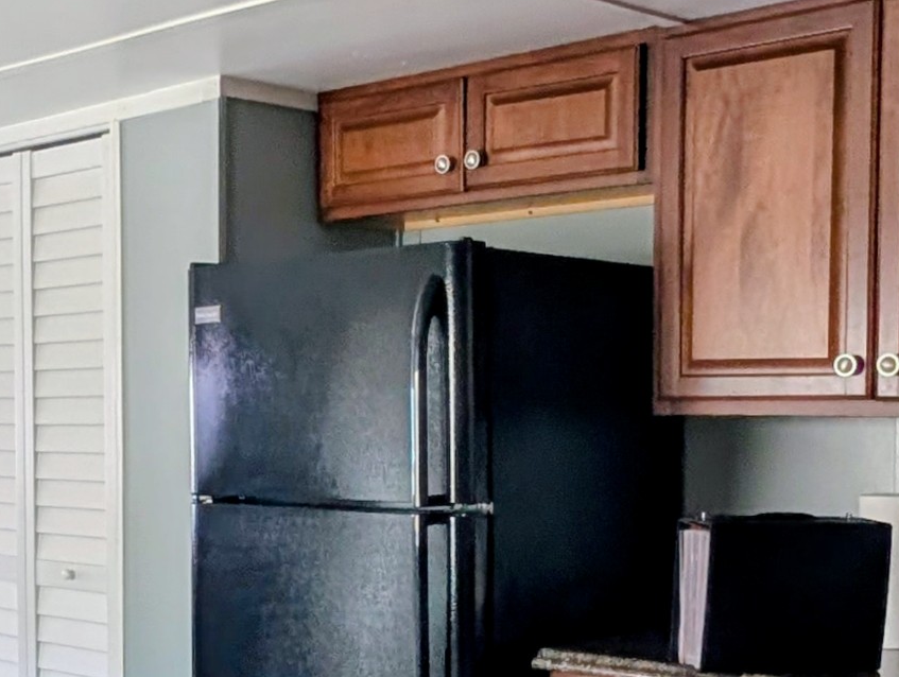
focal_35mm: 57
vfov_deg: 25.5
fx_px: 1483
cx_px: 243
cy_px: 469
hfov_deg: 33.2
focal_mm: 2.23
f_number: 1.95
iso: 83
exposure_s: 1/40.1
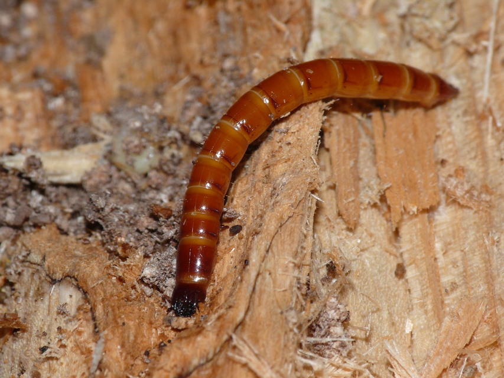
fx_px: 3597
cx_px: 252
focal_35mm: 247
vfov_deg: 6.0
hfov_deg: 8.0
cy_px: 189
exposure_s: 1/250
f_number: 11
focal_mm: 52.2
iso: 200
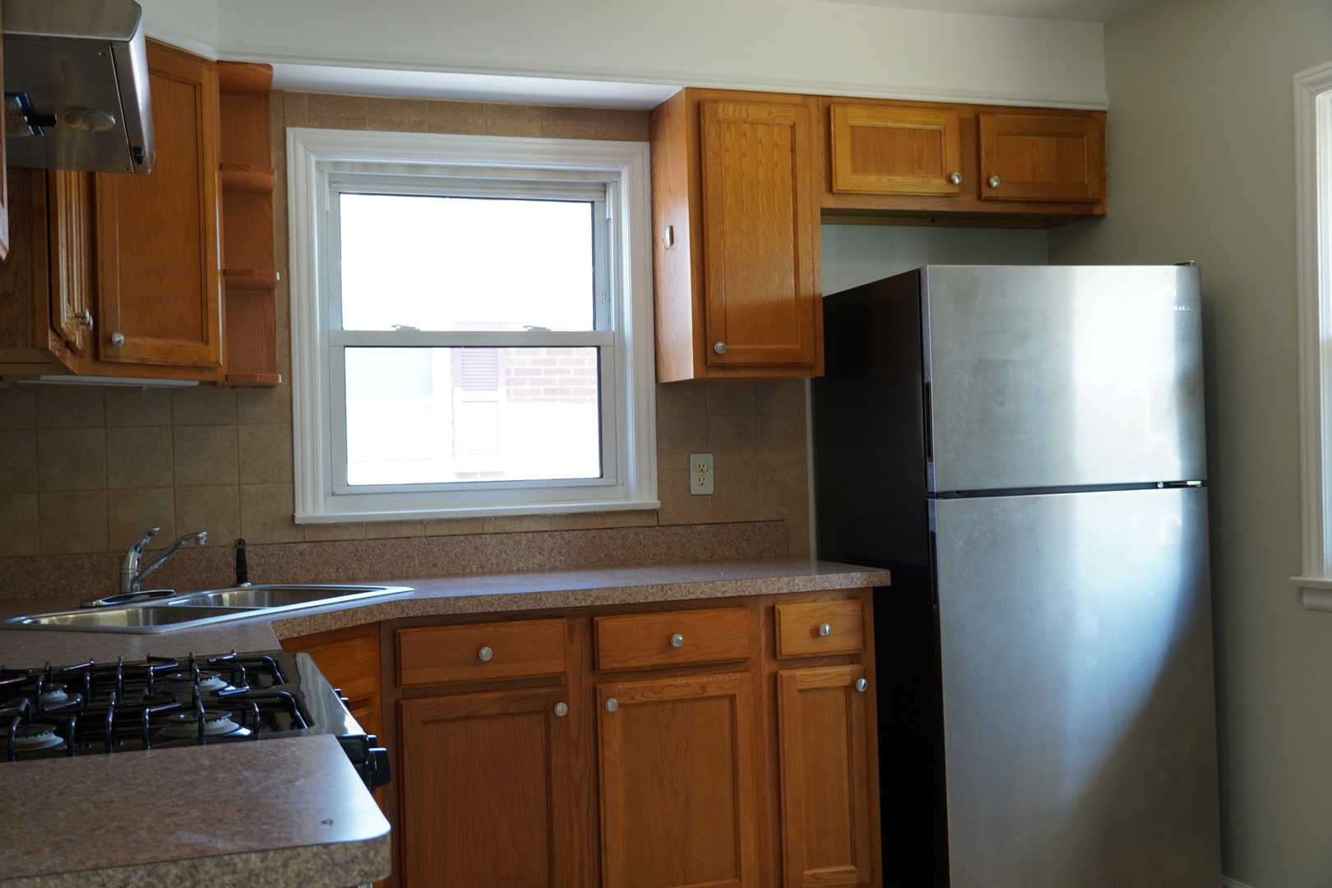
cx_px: 666
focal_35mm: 39
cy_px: 444
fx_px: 1443
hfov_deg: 49.6
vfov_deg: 34.2
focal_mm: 26
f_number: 4
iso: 250
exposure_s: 1/40
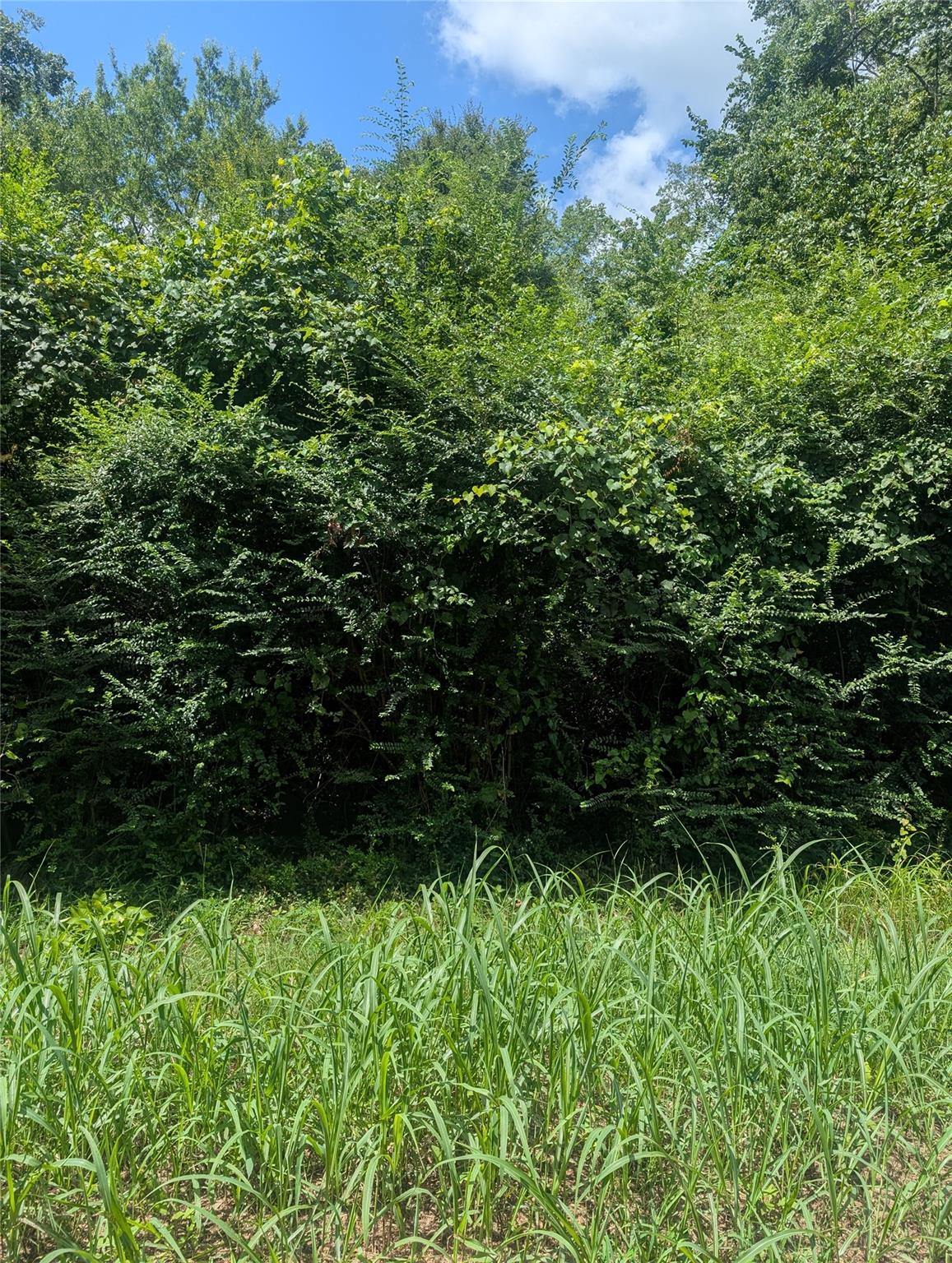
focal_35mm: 24
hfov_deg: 56.9
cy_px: 632
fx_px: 878
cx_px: 476
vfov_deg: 71.5
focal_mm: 6.9
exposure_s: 1/1167
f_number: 1.68
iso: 21
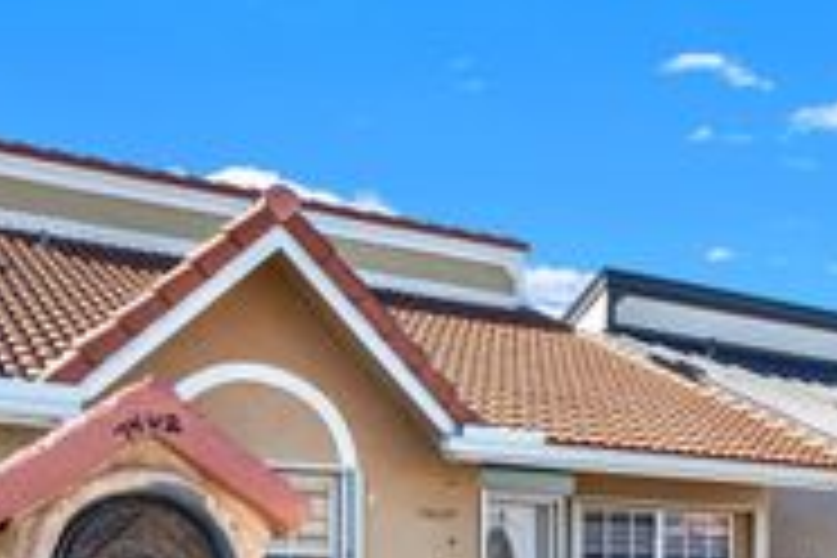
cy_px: 668
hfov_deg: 35.8
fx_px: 1186
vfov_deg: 24.1
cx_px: 796
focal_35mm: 51
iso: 125
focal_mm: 19
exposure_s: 1/200
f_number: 11
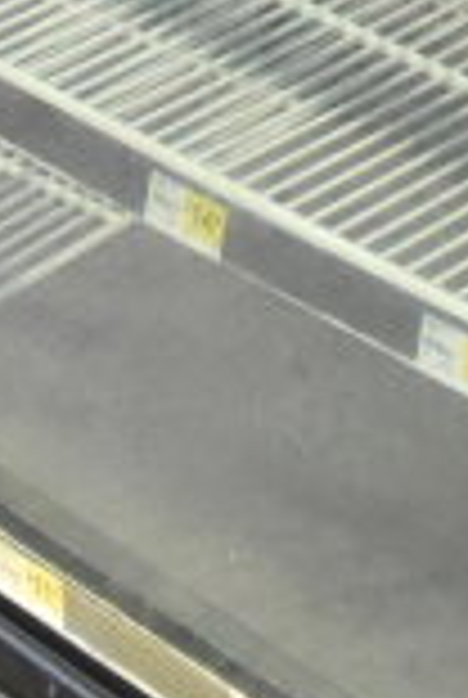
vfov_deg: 10.8
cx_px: 54
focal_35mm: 159
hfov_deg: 8.6
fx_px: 3087
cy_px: -1006
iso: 6400
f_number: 5
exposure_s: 1/100
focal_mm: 18
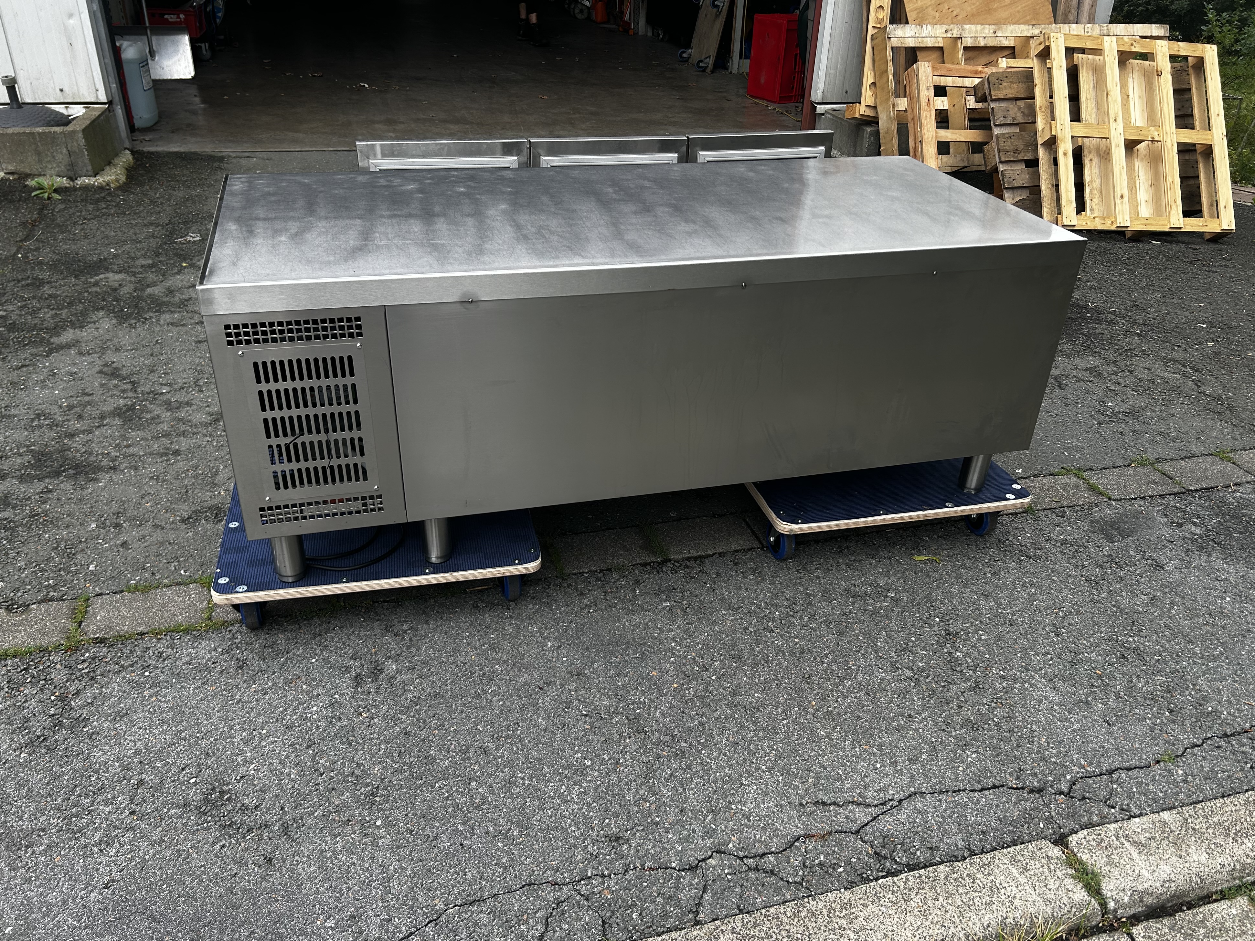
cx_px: 647
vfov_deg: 51.3
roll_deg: -2.9
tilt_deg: -31.5
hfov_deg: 65.3
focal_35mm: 27
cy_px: 487
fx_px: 979
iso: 50
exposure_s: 1/401
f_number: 1.5
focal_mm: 5.7
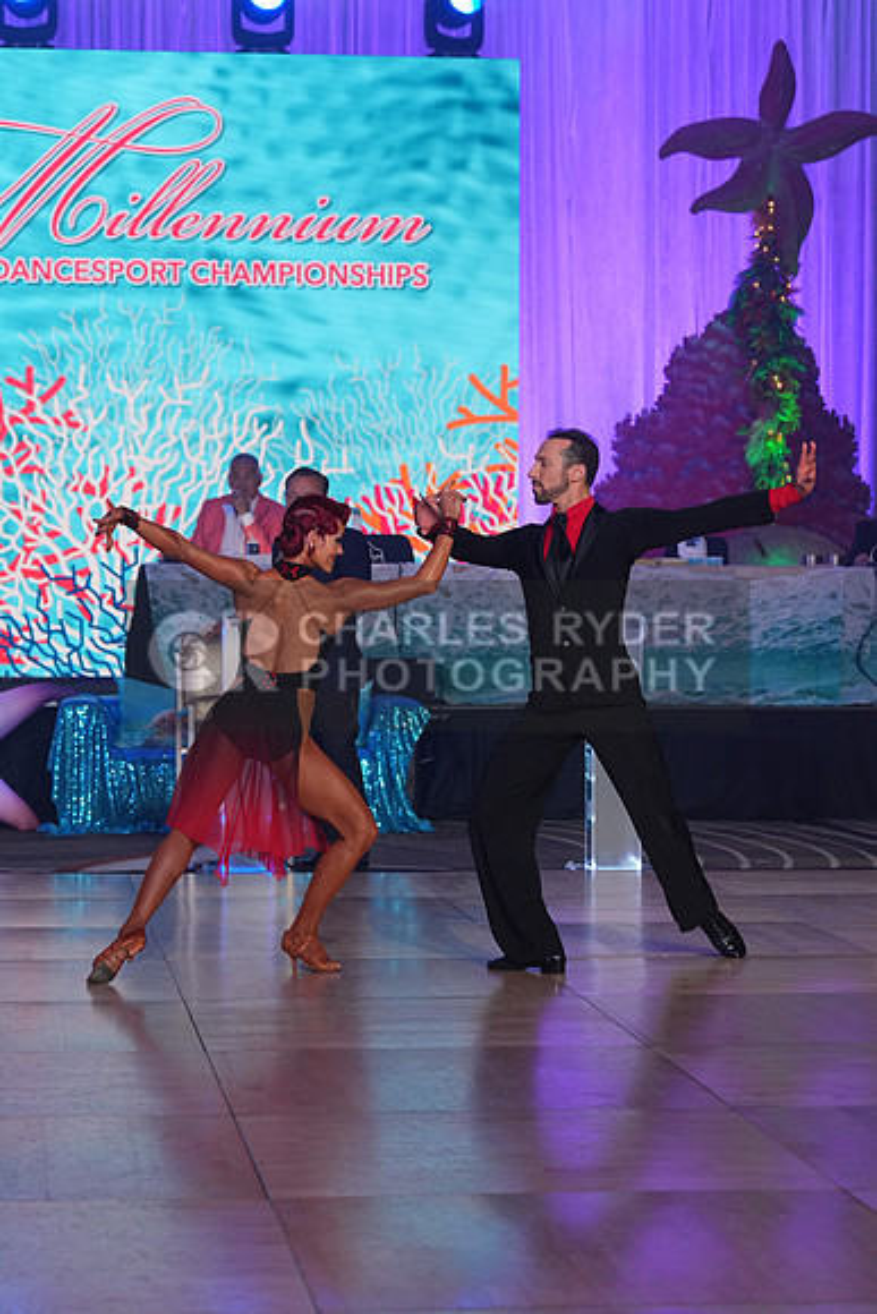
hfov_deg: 14.4
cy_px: 657
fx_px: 3469
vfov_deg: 21.5
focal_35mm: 95
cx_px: 438
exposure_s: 1/400
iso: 1250
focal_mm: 95
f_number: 4
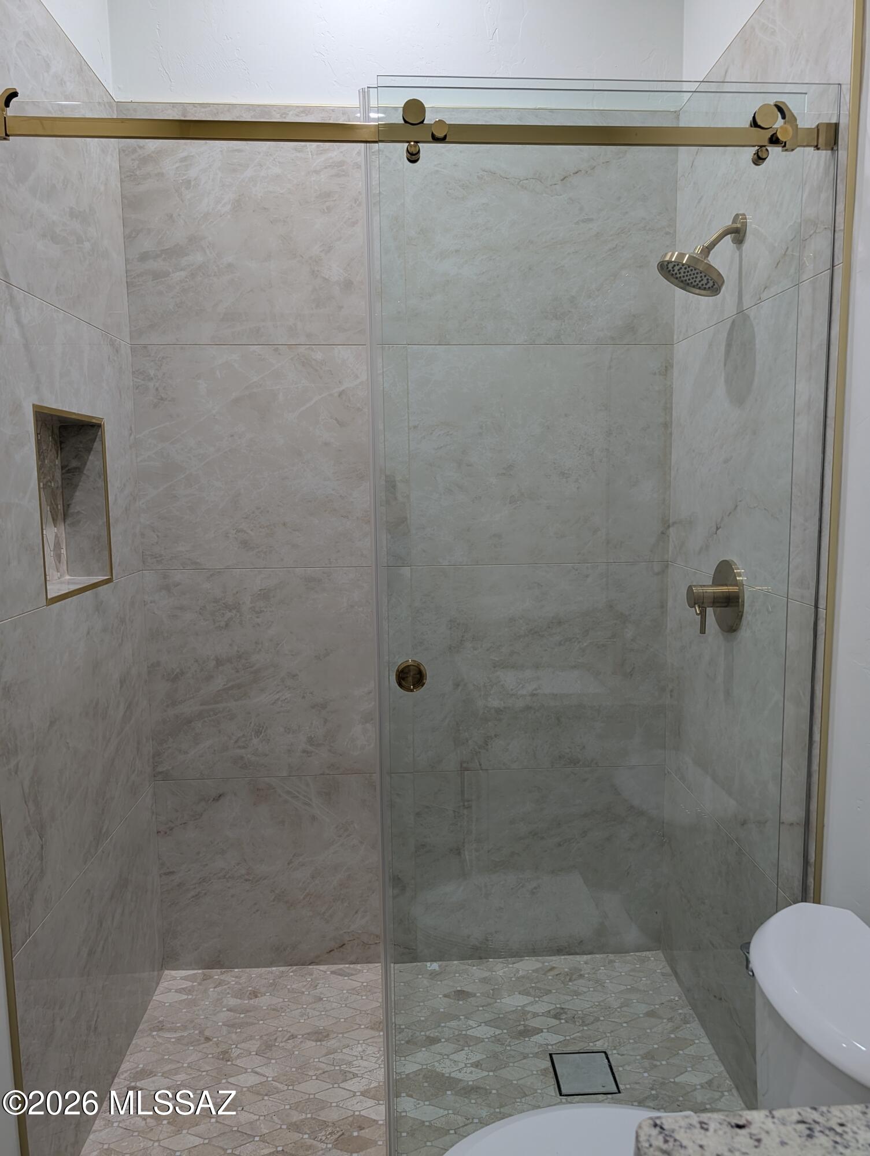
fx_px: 803
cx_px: 435
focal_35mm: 24
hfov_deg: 56.9
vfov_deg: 71.5
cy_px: 578
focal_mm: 6.9
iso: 55
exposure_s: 1/60
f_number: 1.68
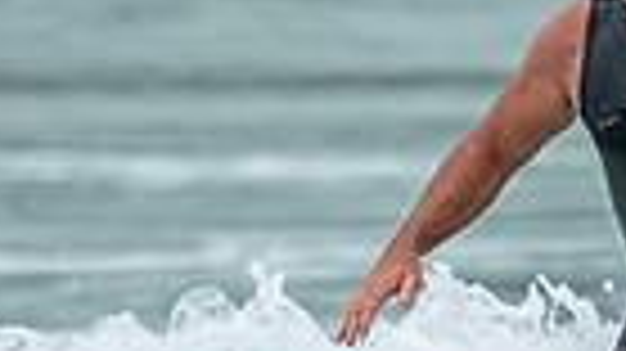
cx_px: 1051
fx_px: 70572
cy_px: 495
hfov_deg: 0.5
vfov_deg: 0.3
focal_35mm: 4254
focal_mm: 800
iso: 220
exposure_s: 1/2000
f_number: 6.3
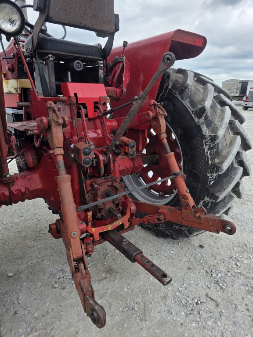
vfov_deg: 73.9
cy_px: 168
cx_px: 126
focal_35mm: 23
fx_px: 224
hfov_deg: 58.9
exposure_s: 1/1550
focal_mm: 6.3
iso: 80
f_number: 1.7
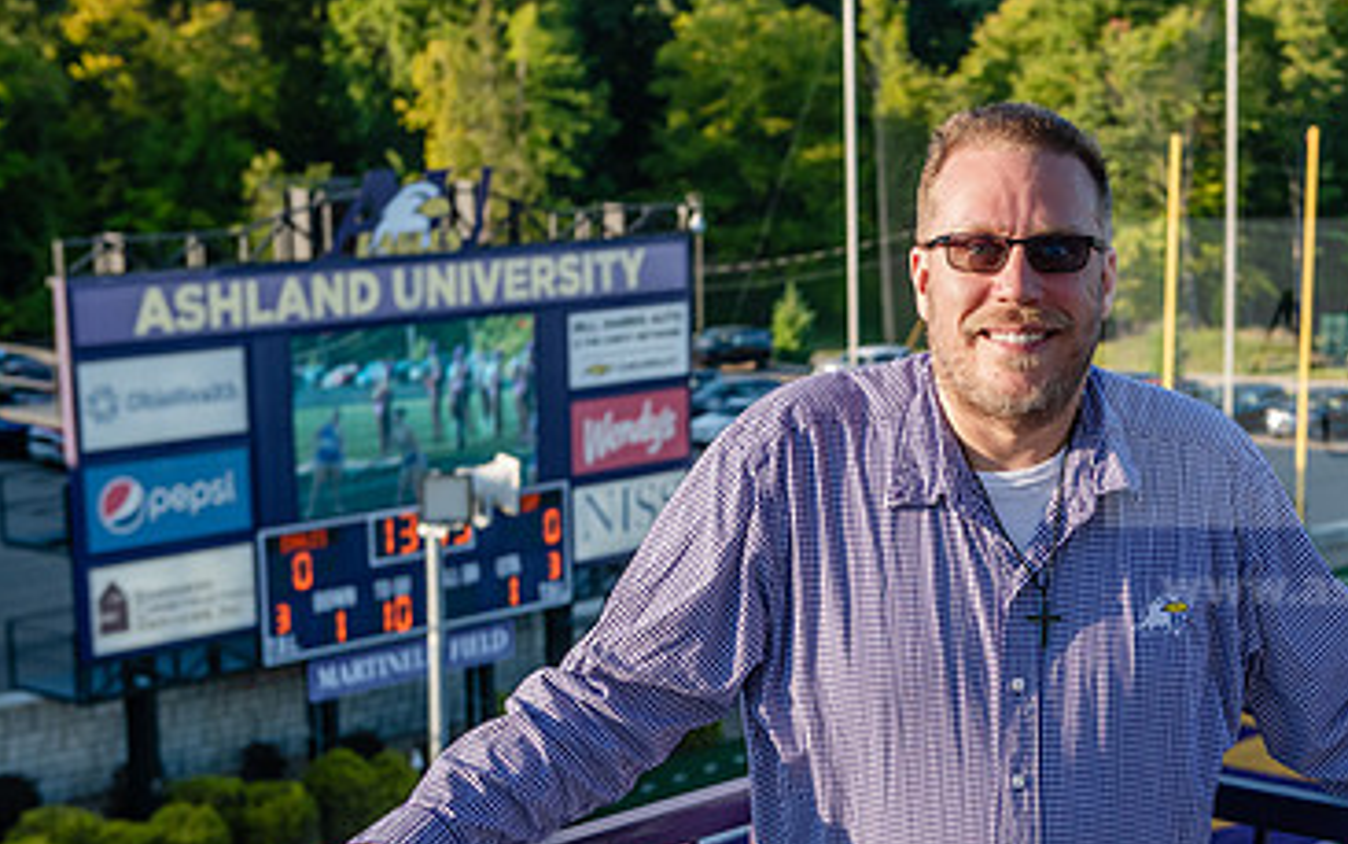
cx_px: 994
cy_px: 665
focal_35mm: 84
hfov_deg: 24.4
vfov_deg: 15.5
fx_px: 3087
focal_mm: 52
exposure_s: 1/640
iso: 250
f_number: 5
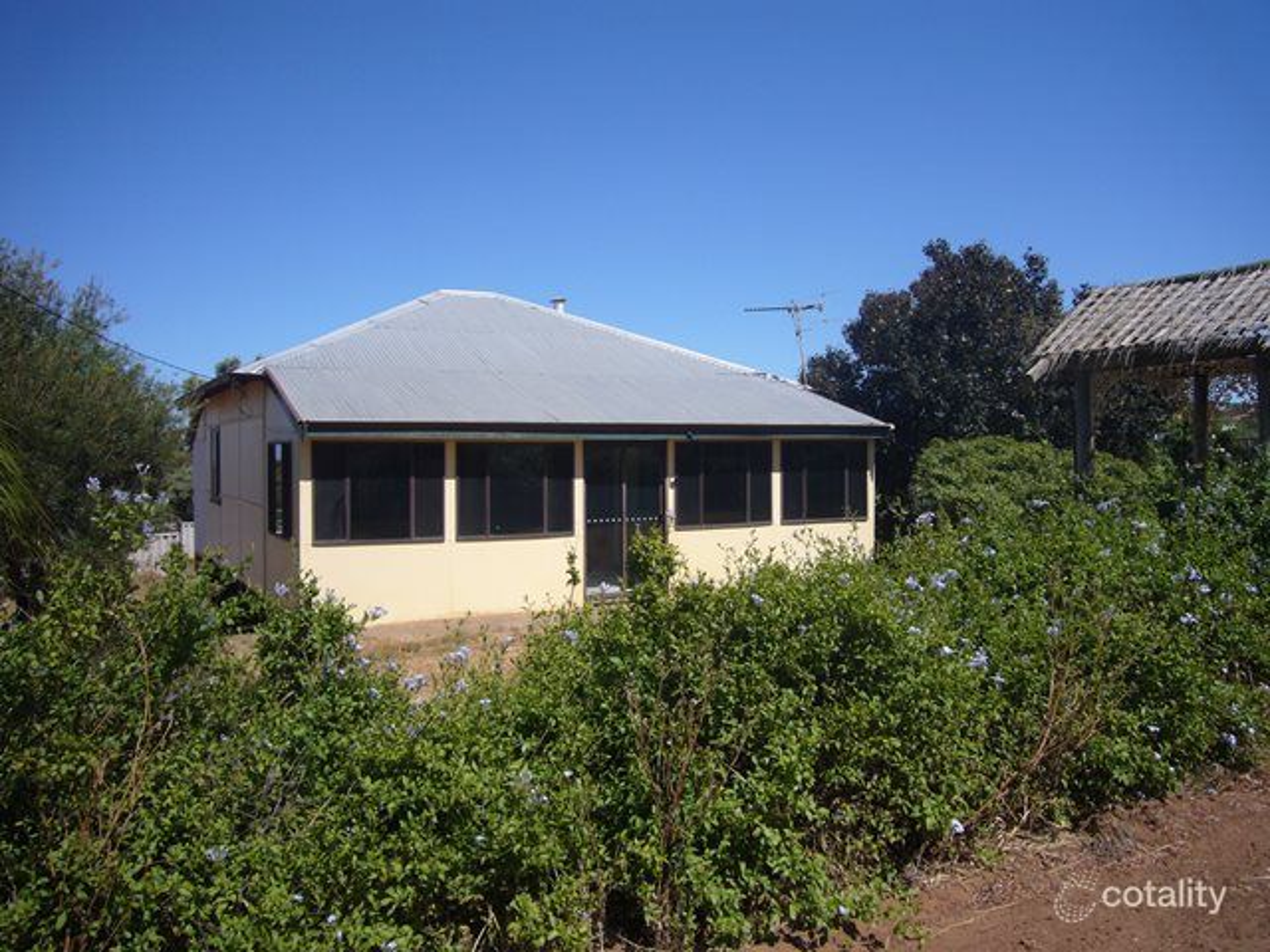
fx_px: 1027
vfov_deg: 49.7
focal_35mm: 28
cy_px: 476
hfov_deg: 63.4
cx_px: 635
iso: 80
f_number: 5.6
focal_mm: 4.6
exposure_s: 1/400
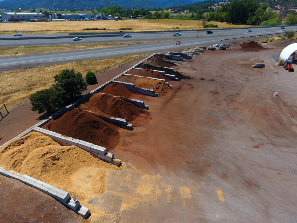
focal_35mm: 20
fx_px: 172
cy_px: 112
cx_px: 148
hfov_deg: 81.7
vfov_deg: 66.0
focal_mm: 3.61
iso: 100
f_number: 2.8
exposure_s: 1/950
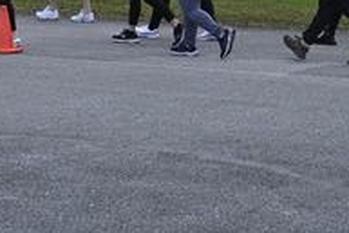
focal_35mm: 148
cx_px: 137
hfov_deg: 13.8
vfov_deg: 9.1
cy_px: -65
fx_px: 1436
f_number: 4
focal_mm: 52
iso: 1800
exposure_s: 1/1600
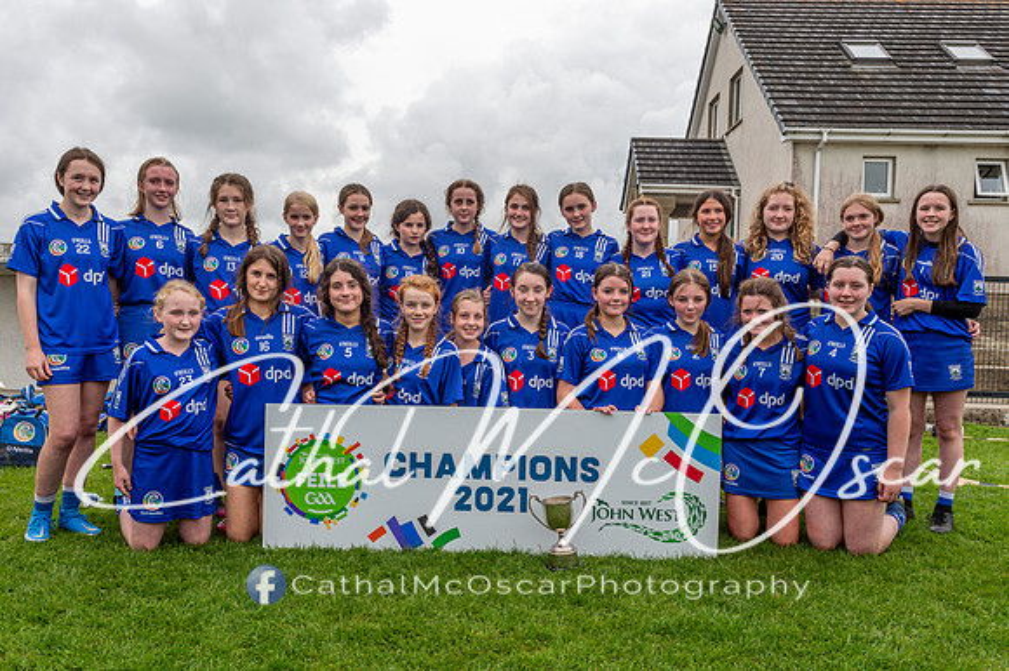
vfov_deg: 44.1
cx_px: 478
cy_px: 353
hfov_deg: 62.6
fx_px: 829
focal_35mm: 30
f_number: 7.1
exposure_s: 1/100
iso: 160
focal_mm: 27
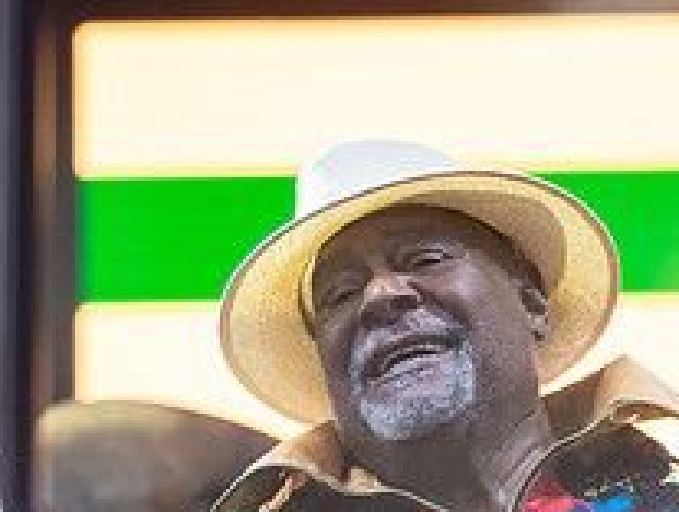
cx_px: 502
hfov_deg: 7.3
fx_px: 5286
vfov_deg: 5.5
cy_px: 556
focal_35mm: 269
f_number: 3.5
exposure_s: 1/400
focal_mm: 100
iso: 3200
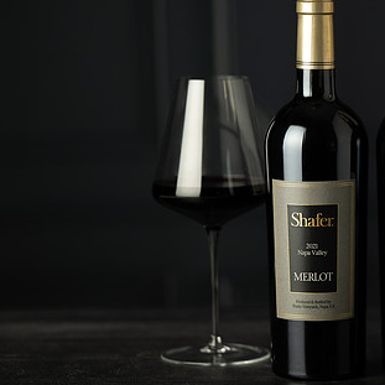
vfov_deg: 9.2
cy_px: 178
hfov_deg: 9.2
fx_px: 2391
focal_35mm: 190
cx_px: 350
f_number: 2.8
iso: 32
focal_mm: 120
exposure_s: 1/5
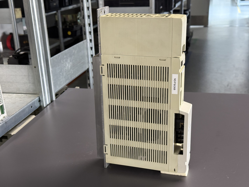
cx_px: 124
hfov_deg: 39.7
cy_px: 94
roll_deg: +0.2
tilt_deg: -18.7
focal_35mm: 48
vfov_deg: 30.3
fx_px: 345
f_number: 1.78
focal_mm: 6.76
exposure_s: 1/50
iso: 200
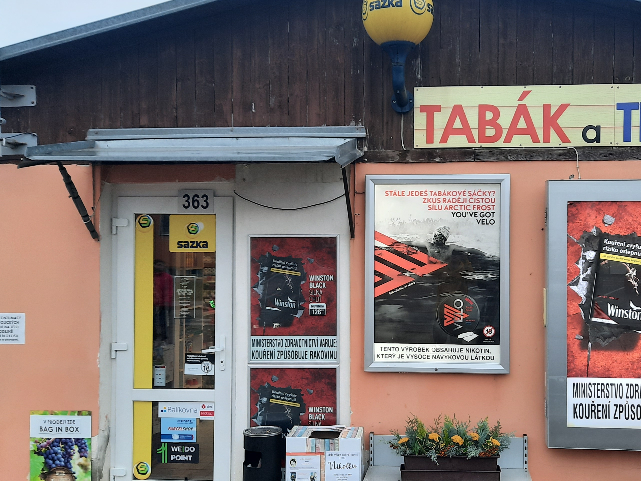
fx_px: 722
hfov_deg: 47.5
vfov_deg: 36.8
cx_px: 392
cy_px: 253
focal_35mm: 39
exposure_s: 1/50
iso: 40
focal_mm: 4.6
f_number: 2
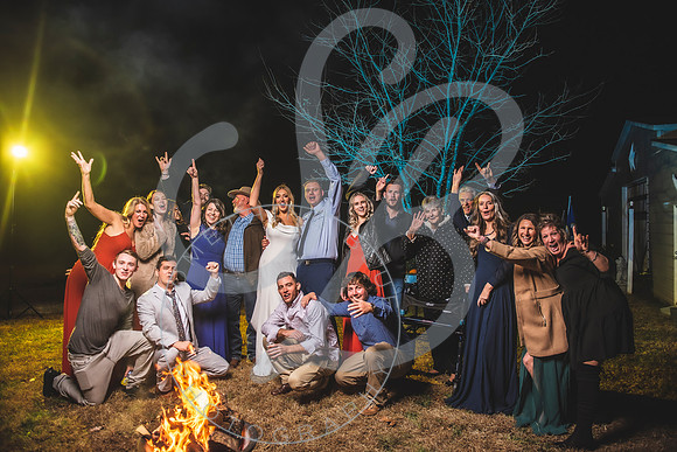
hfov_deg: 73.7
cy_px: 226
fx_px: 451
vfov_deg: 53.2
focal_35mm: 24
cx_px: 338
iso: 500
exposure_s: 1/125
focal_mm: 24
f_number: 2.8
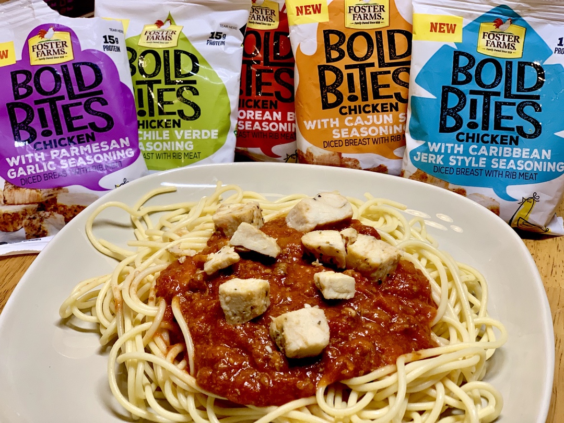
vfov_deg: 28.0
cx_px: 282
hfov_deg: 36.8
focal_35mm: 52
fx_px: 847
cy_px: 212
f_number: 2.4
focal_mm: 6
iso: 100
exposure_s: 1/60
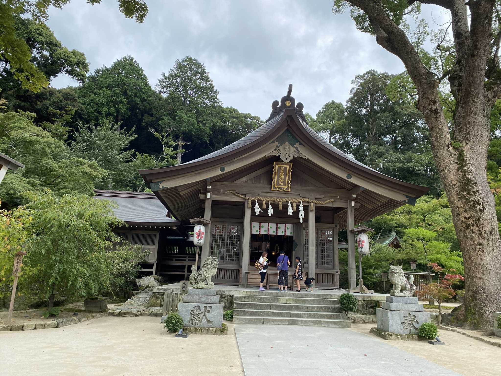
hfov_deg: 67.3
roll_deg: -2.4
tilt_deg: +10.4
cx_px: 250
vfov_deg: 53.1
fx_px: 376
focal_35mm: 26
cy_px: 188
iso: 32
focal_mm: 4.25
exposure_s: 1/1182
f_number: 1.8
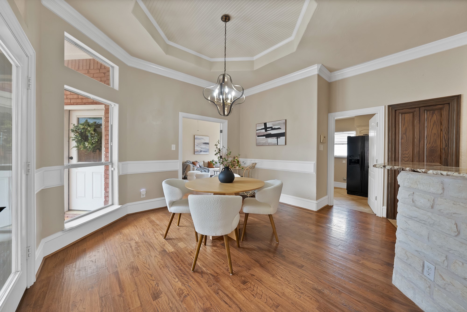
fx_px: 156
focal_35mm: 12
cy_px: 156
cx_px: 234
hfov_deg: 112.6
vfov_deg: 90.1
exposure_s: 1/3
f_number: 9
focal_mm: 12
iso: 640
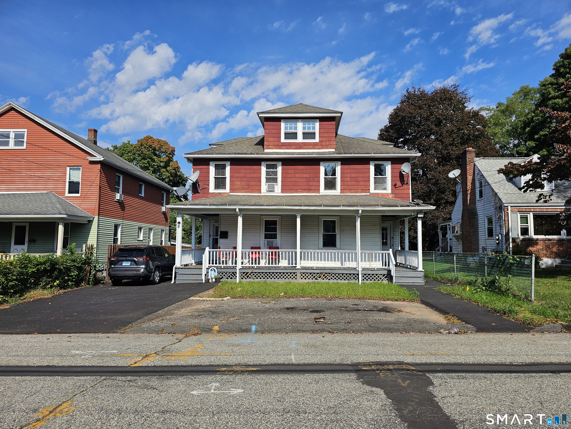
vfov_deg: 58.9
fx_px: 379
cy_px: 214
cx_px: 286
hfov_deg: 73.9
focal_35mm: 23
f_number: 1.7
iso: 10
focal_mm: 6.3
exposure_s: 1/960
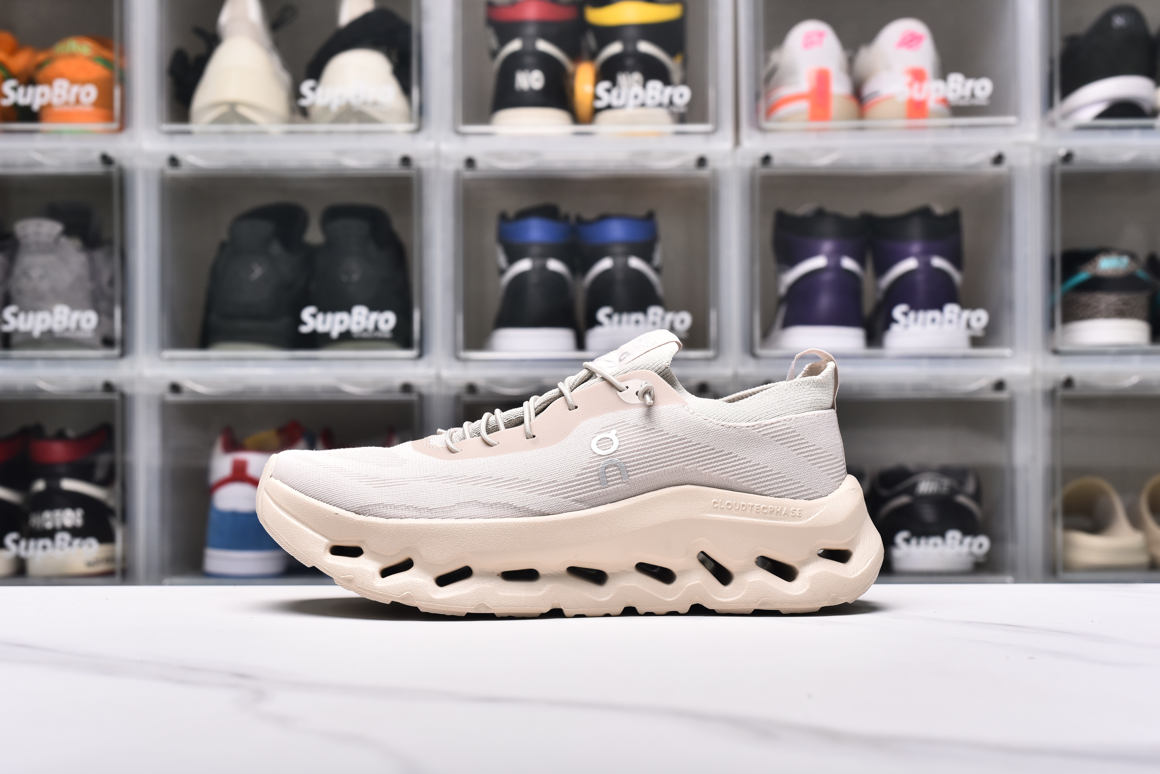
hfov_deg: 39.6
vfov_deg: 27.0
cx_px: 580
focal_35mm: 50
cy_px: 387
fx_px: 1612
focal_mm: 50
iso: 500
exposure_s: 1/180
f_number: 9.5
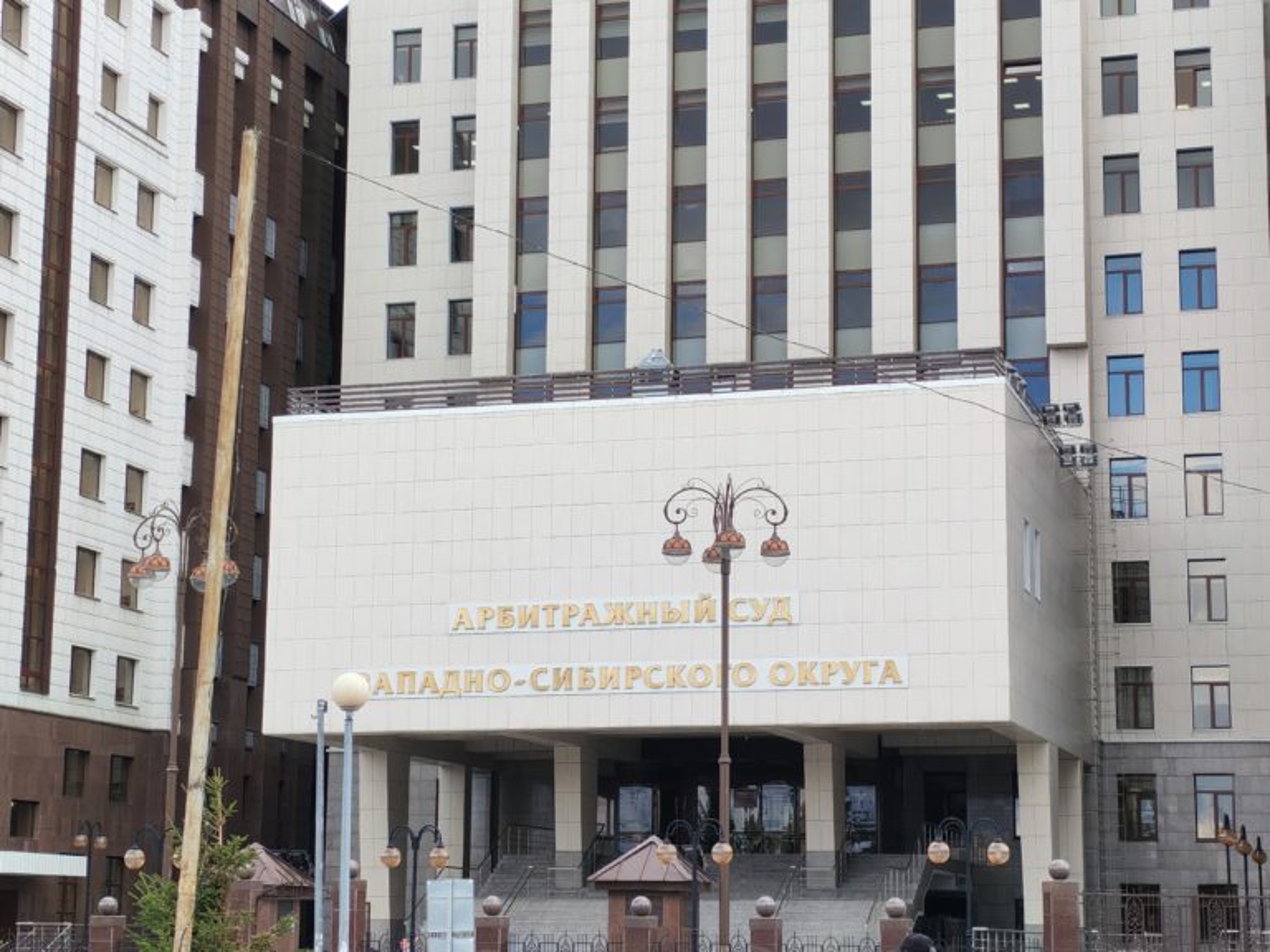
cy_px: 476
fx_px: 2678
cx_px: 635
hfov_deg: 26.7
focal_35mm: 73
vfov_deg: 20.2
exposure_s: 1/160
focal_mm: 6.12
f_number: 1.9
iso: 50
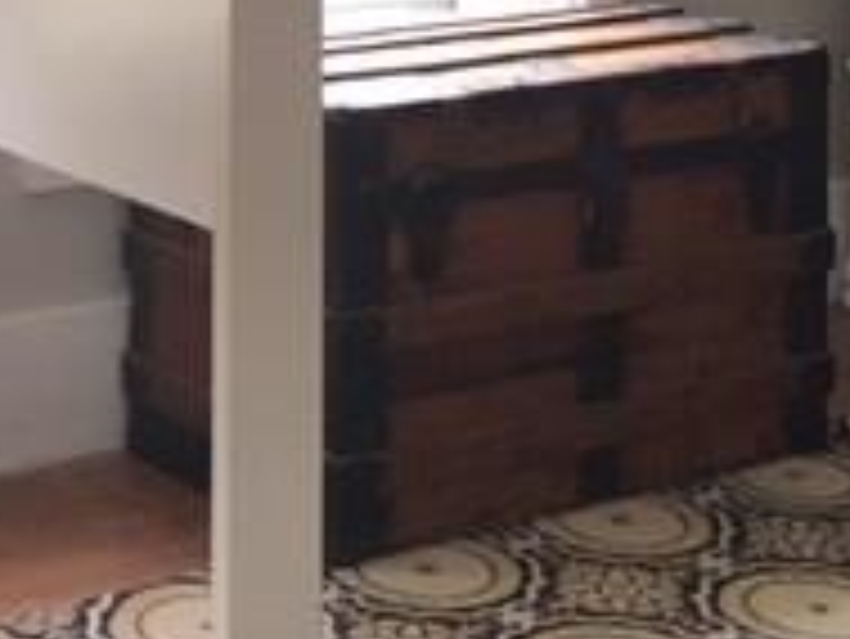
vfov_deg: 14.1
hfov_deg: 19.8
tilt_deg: +0.3
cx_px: 144
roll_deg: +1.8
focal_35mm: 98
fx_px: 2408
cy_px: -342
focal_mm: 4.15
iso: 200
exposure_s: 1/30
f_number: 2.2
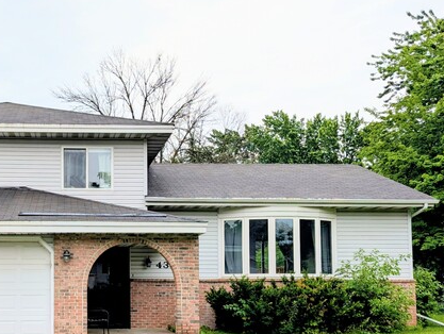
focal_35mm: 46
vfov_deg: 31.0
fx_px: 591
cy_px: 254
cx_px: 88
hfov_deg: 39.5
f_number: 1.68
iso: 22
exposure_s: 1/445
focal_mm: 6.9
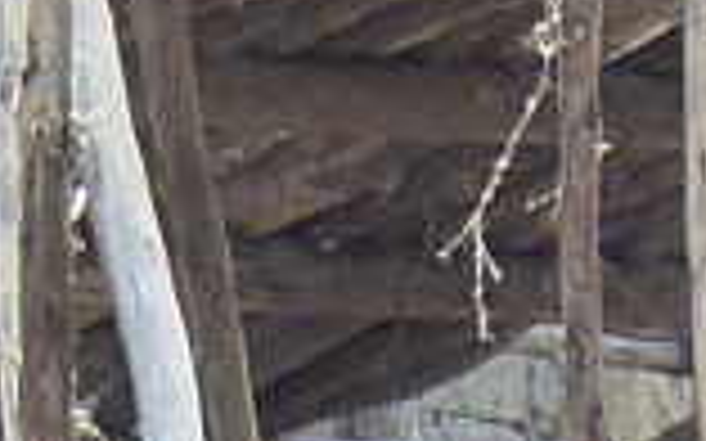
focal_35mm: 1149
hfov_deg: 1.8
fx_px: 22100
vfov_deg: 1.1
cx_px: -807
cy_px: -122
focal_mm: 30.6
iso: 100
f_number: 4
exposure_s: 1/160
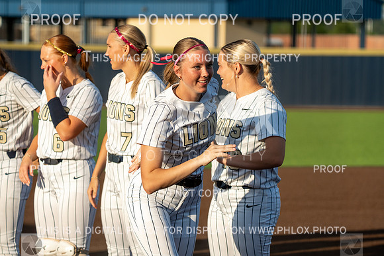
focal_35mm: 200
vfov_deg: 6.9
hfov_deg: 10.3
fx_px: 2134
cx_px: 192
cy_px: 128
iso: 400
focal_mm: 200
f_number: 5.6
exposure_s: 1/1250
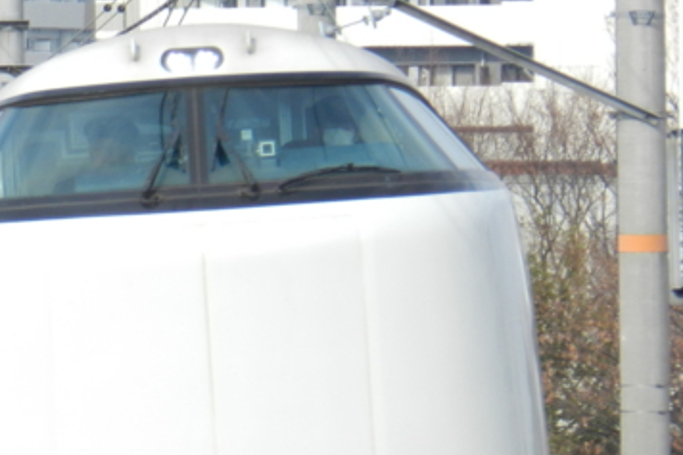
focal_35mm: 943
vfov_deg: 1.5
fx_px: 17882
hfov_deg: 2.2
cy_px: 470
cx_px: -67
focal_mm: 71.7
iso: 160
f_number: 5.6
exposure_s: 1/400
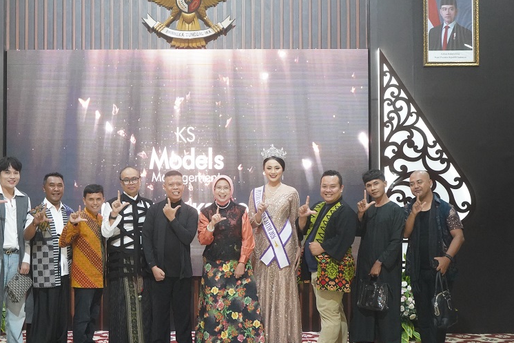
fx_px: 842
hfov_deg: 33.7
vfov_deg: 23.0
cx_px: 184
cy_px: 166
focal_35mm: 59
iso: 10000
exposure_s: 1/100
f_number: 5.6
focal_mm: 43
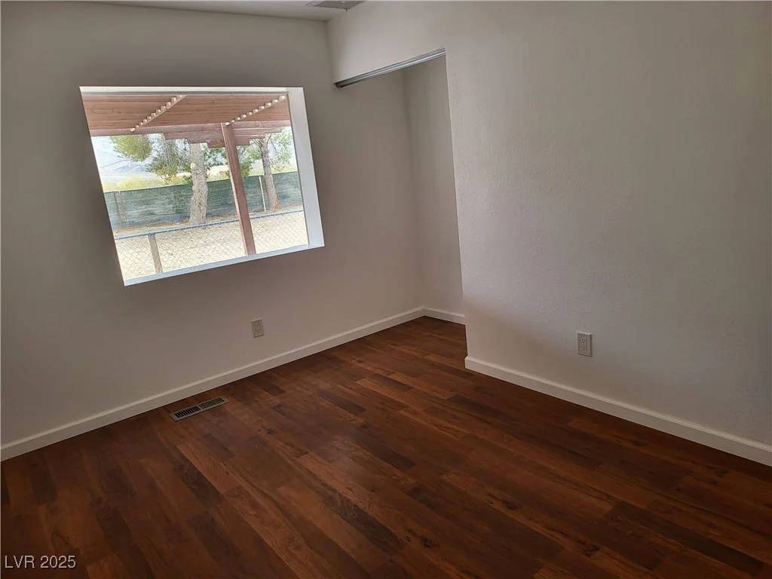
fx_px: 535
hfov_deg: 71.6
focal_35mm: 24
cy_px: 290
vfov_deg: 56.8
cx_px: 386
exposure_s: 1/120
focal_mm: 5
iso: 100
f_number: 1.8
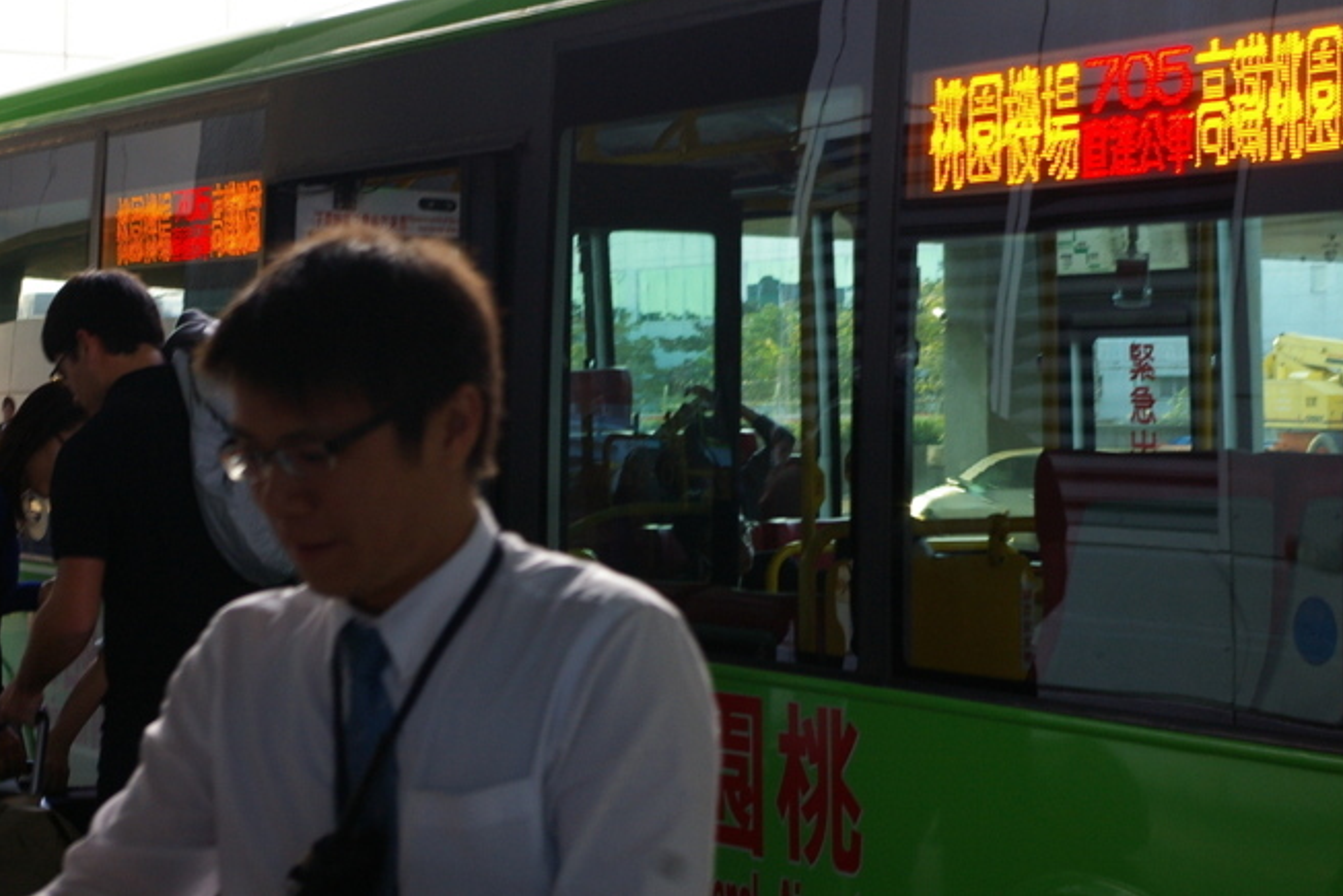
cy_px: 353
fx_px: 3433
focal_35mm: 92
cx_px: 674
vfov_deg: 14.9
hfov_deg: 22.1
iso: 400
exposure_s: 1/45
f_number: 8
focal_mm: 50
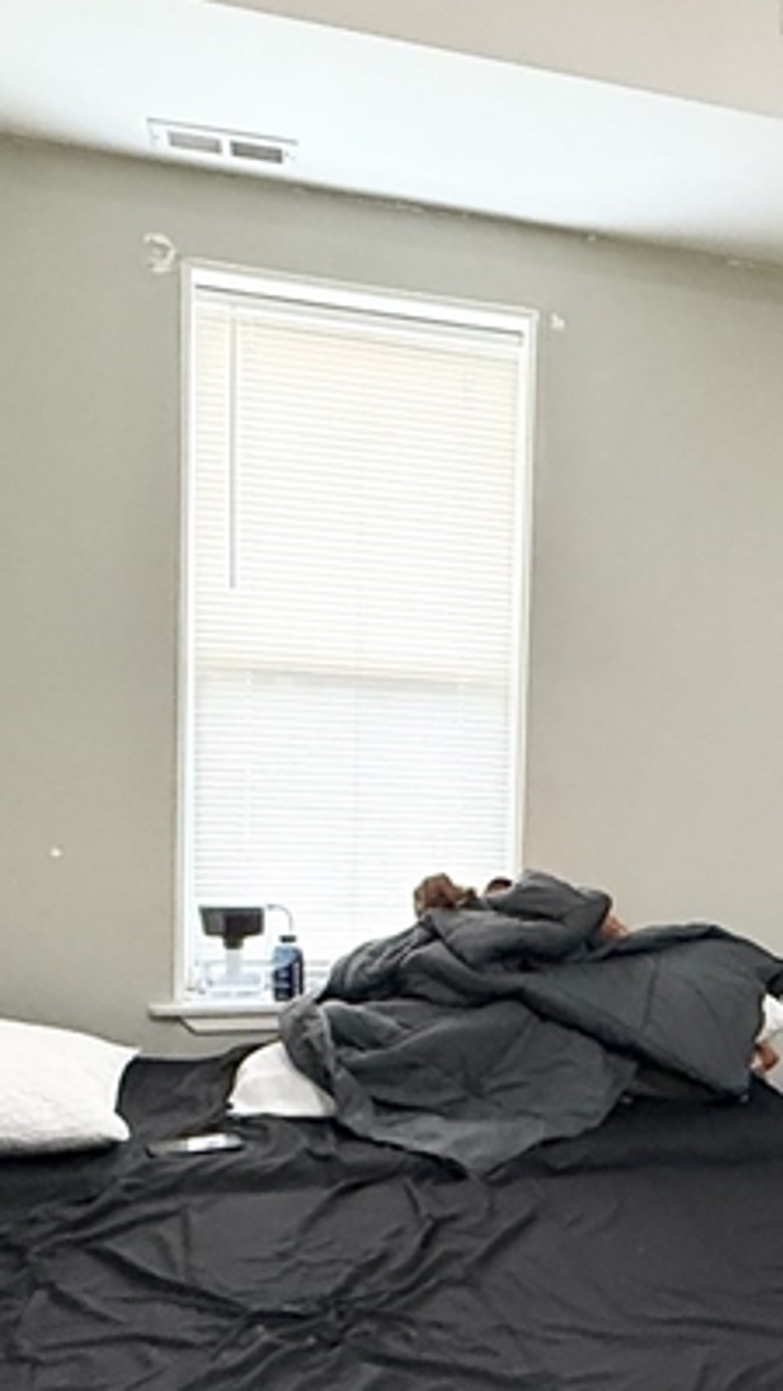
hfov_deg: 28.8
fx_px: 1440
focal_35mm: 39
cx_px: 759
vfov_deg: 50.7
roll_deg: -2.4
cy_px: 925
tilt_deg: -5.8
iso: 640
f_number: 2.2
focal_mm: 2.22
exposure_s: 1/60
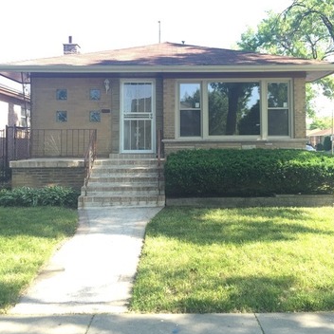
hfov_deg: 47.2
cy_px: 132
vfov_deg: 46.9
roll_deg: +0.5
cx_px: 170
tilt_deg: +1.9
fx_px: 382
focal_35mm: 35
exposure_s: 1/195
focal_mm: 4.15
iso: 32
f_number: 2.2
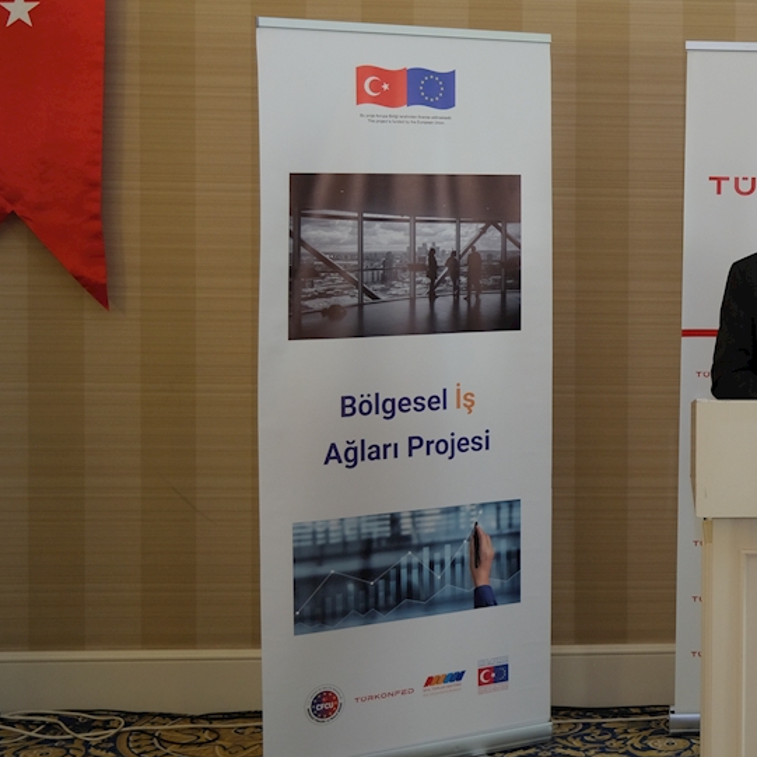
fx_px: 1633
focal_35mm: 66
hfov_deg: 24.7
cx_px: 782
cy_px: 260
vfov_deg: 26.0
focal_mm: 23.4
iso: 800
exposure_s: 1/60
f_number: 2.8
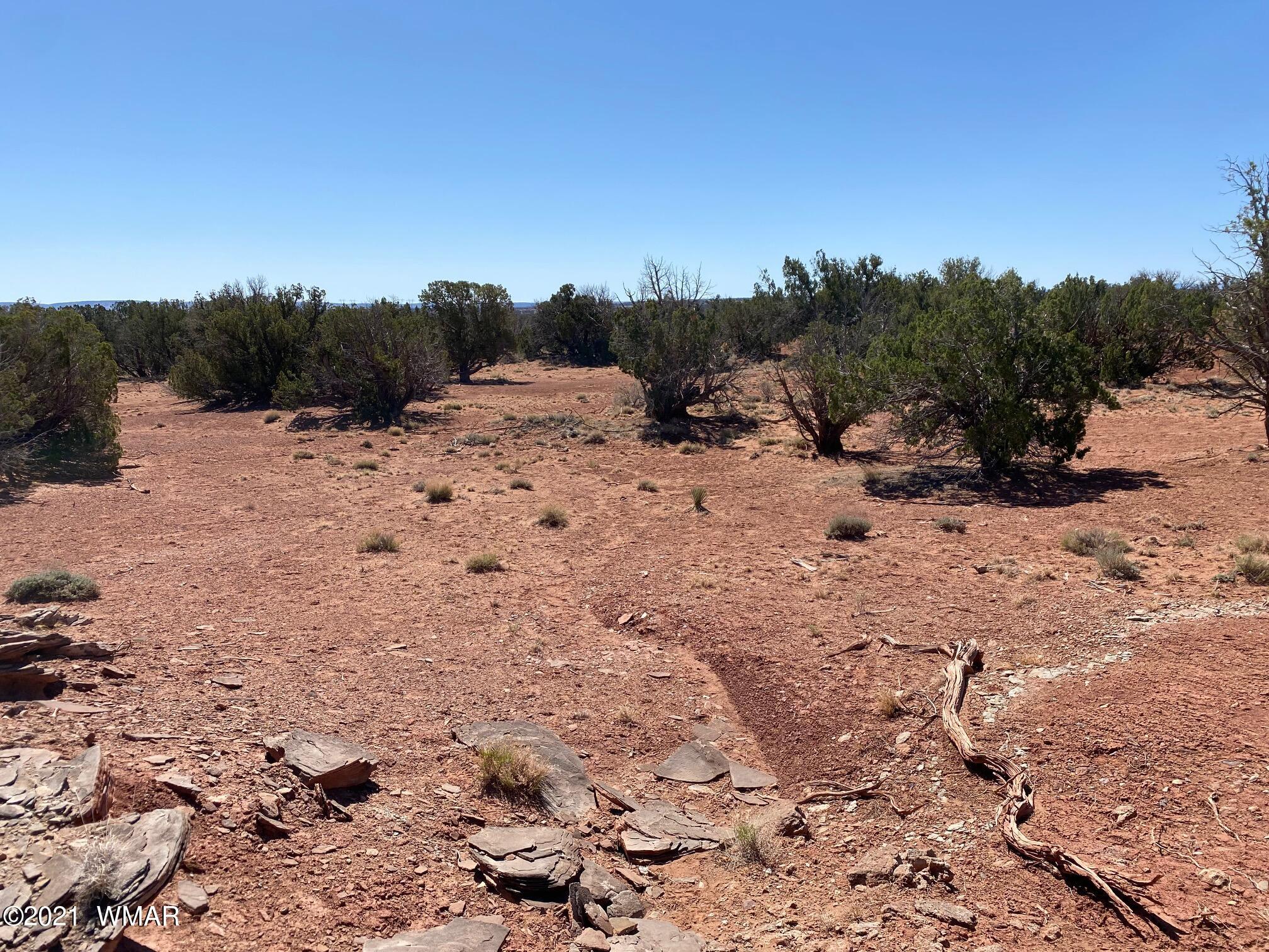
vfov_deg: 53.1
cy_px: 476
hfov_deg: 67.3
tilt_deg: -10.3
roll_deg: +0.7
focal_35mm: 26
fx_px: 953
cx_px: 634
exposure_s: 1/3846
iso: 32
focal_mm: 4.25
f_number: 1.8
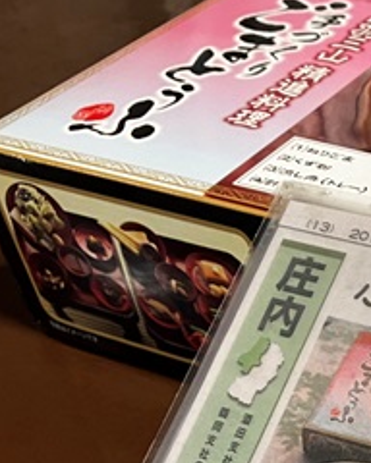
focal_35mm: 82
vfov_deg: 22.5
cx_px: 587
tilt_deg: -42.1
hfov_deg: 16.7
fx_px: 1125
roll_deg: +2.2
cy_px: 444
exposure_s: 1/50
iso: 64
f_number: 1.8
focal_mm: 3.99
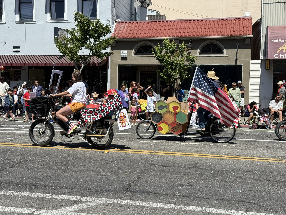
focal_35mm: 48
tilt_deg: -4.4
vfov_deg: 30.3
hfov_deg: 39.7
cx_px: 143
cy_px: 108
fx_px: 397
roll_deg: -2.0
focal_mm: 6.76
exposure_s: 1/4329
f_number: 1.78
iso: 64
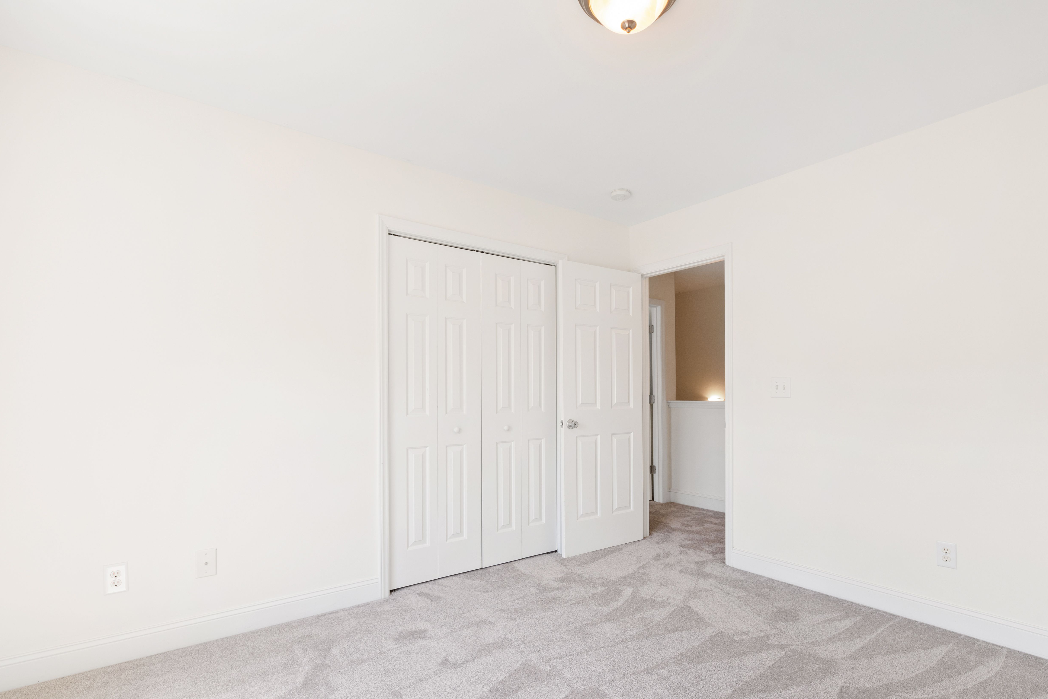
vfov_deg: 70.3
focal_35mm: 17
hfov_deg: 93.1
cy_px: 382
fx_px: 495
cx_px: 565
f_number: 8
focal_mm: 10
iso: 100
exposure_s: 1/10
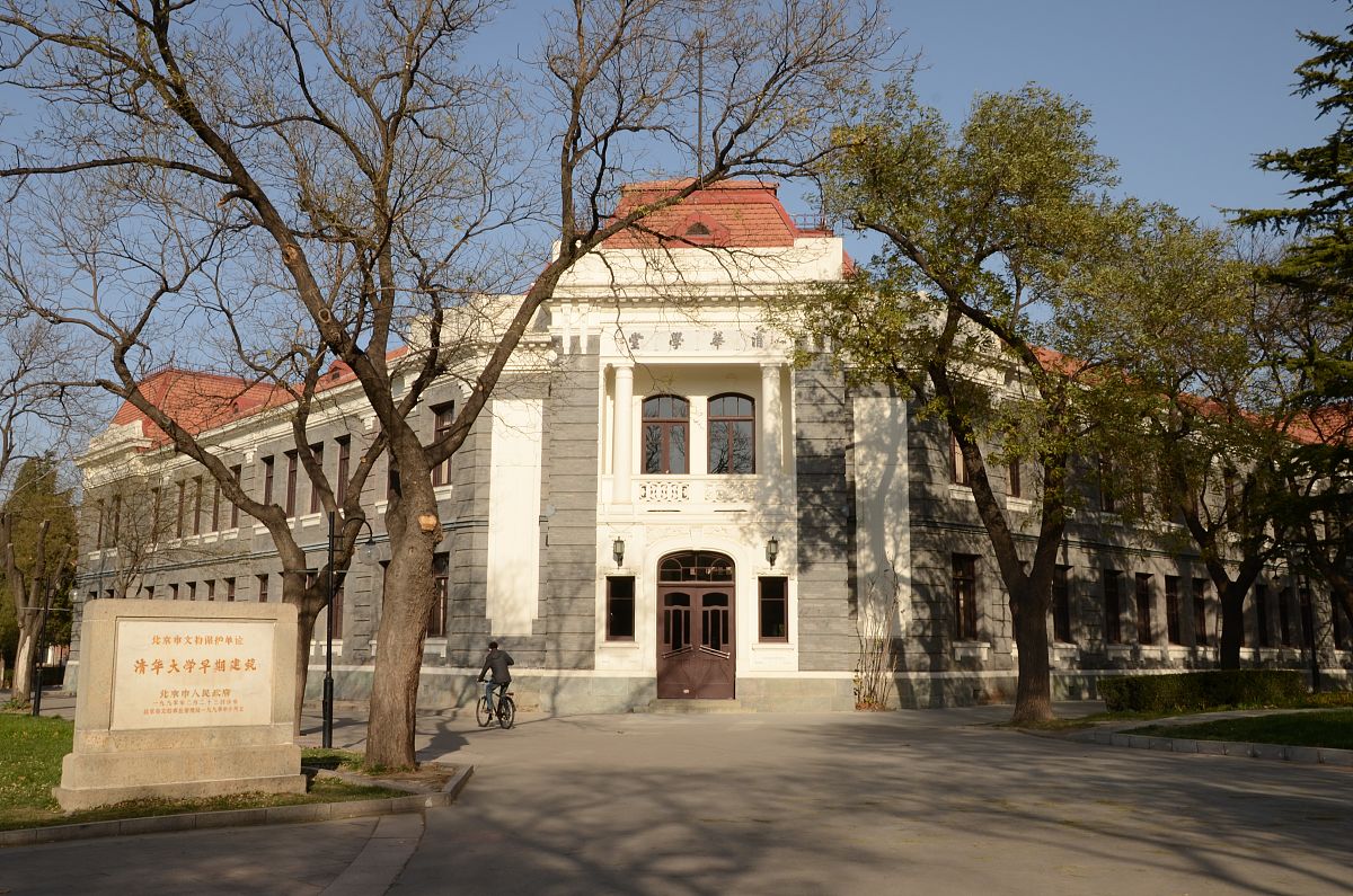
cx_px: 676
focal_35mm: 33
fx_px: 1238
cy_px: 448
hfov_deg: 57.3
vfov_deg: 39.8
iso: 125
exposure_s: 1/100
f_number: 14
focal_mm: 22
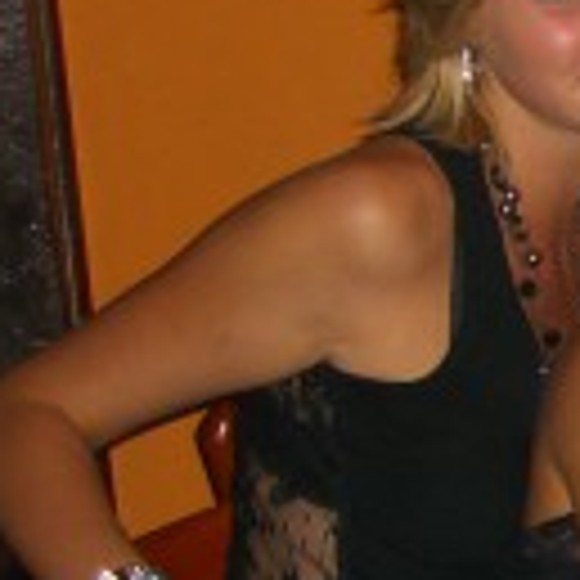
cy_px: 405
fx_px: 2957
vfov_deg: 11.2
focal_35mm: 156
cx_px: 1268
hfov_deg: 10.1
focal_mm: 7.9
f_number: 2.8
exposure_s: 1/60
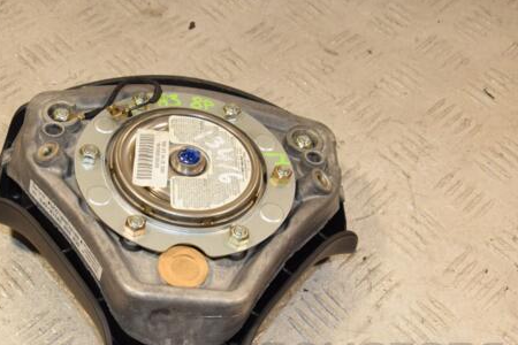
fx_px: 863
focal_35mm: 60
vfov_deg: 22.6
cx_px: 182
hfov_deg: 33.2
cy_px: 207
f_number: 8
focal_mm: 30
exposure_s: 1/200
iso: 800
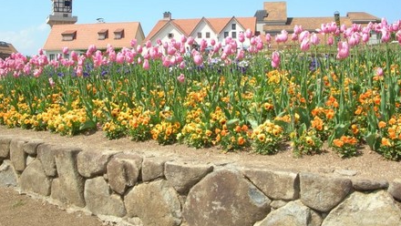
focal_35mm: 39
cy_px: 76
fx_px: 415
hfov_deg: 51.6
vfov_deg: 30.3
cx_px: 203
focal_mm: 5.8
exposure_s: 1/270
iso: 71
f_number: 5.6
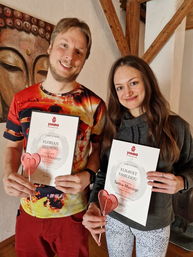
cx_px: 96
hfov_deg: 58.9
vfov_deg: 73.9
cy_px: 128
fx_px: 171
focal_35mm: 23
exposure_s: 1/100
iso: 320
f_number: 1.8
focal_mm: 5.4
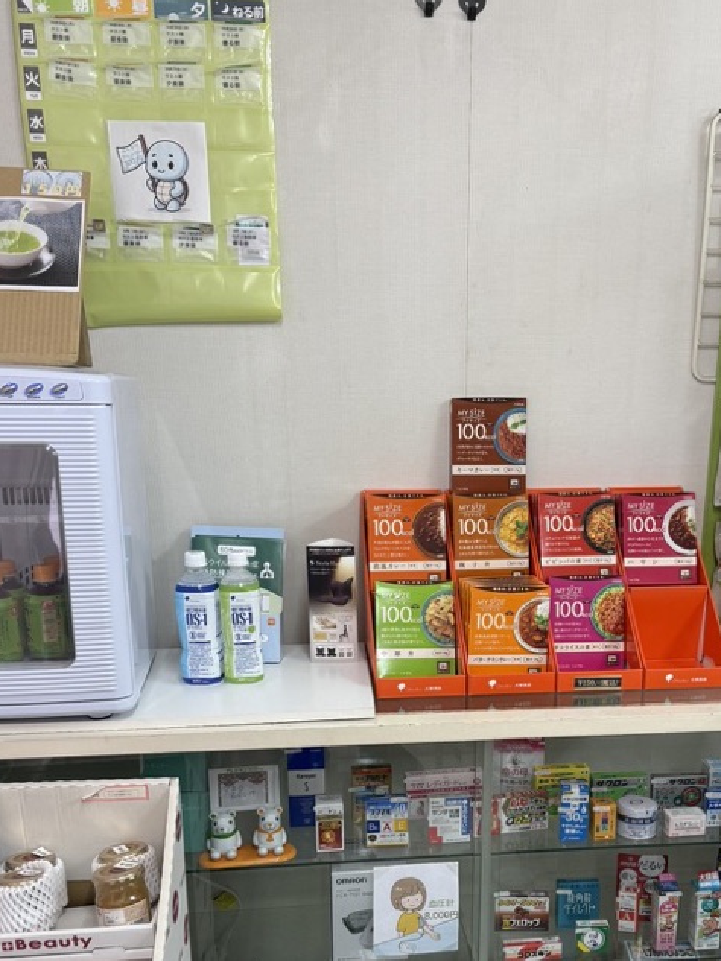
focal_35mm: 38
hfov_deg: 37.4
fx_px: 1055
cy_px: 657
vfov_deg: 48.0
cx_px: 468
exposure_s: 1/60
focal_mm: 6.76
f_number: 1.78
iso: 125
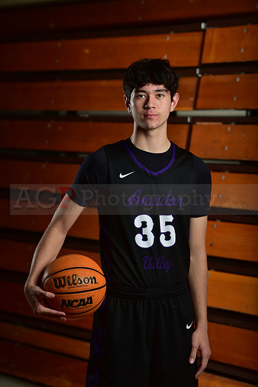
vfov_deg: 12.4
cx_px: 129
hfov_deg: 8.3
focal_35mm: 165
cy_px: 194
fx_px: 1773
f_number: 5.6
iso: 250
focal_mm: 165
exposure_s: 1/250
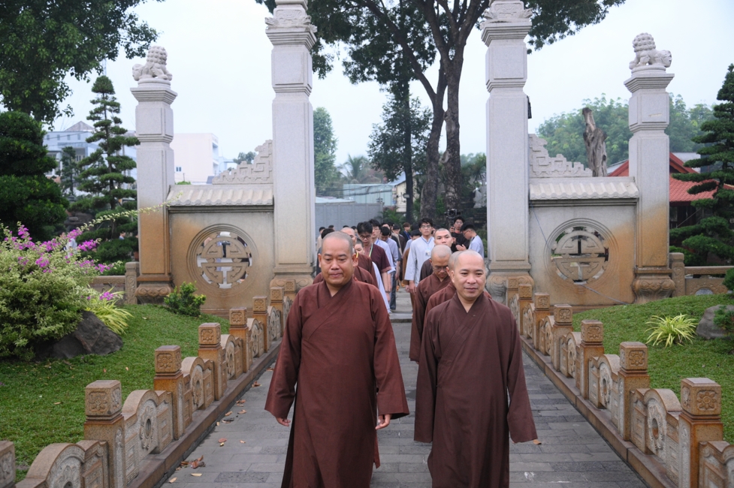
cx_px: 367
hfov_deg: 55.8
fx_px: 693
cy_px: 244
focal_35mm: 34
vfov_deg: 38.8
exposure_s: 1/100
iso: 3200
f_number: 4
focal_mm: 34
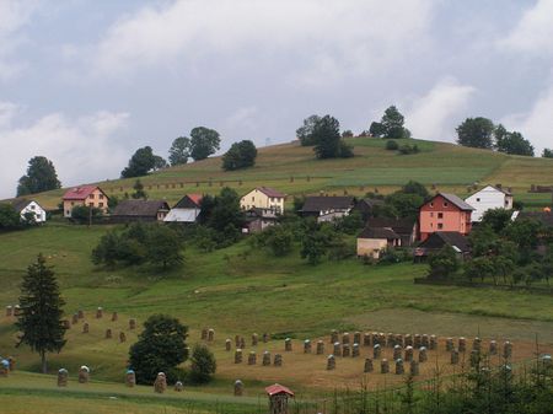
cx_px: 276
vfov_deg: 17.8
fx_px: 1325
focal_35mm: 83
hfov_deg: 23.6
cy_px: 207
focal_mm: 13.9
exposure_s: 1/200
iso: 100
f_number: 8
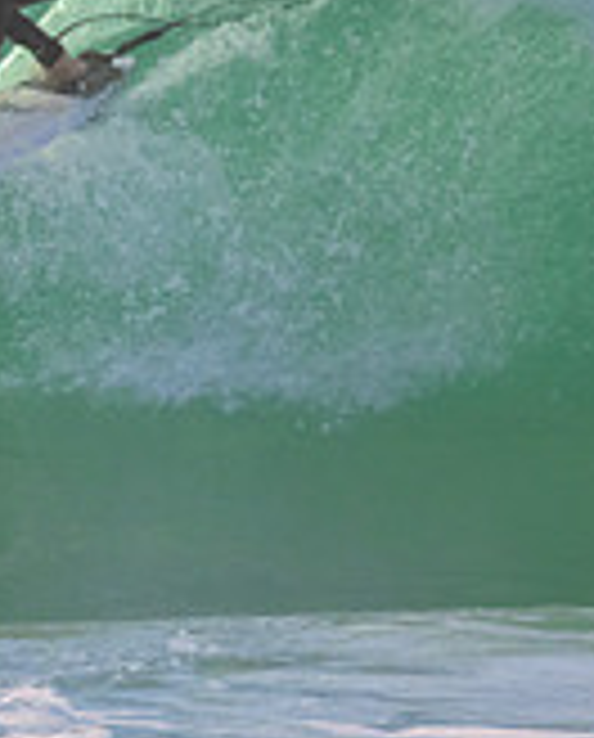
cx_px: -518
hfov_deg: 0.6
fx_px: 57975
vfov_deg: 0.7
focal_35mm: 2648
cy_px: 70
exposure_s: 1/1600
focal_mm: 800
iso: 1800
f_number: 11
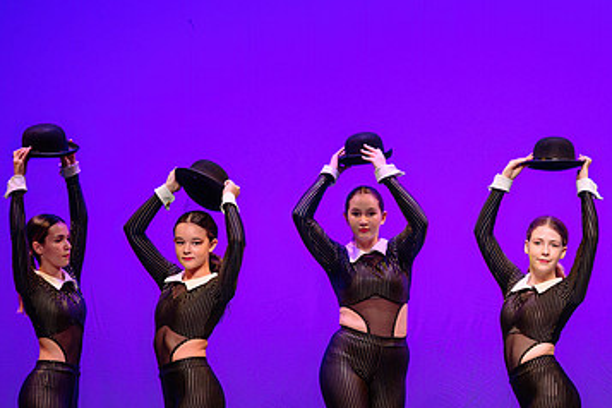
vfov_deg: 4.8
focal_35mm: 287
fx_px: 4879
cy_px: 344
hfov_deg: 7.2
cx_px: 459
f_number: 3.5
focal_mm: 165
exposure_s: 1/320
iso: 1250
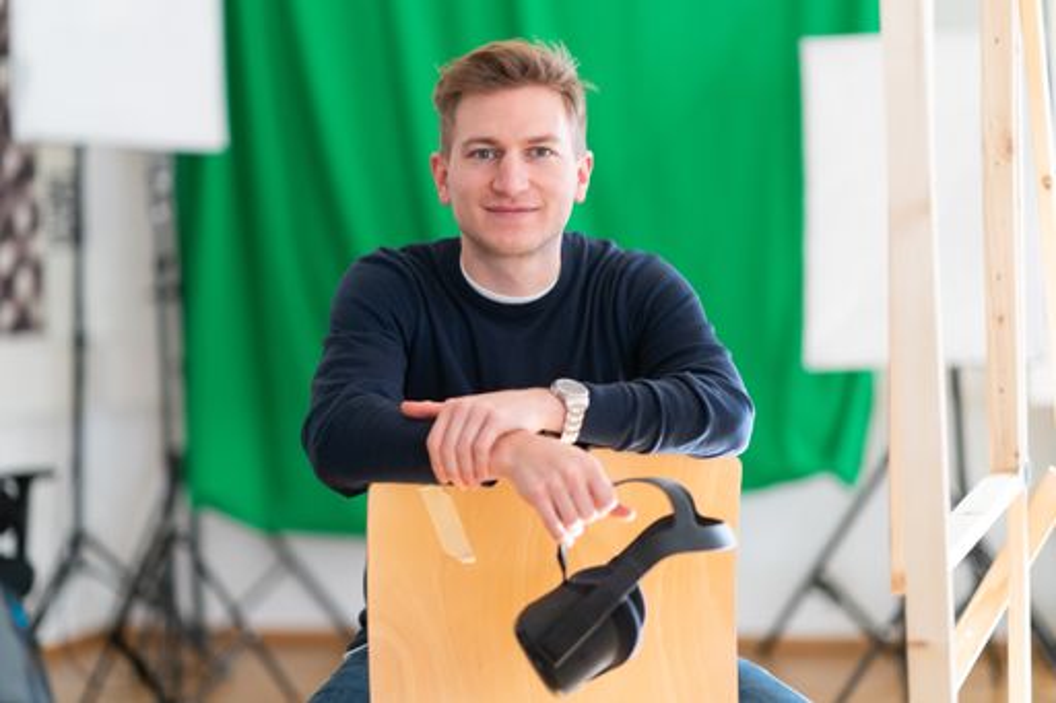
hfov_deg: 23.9
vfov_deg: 16.1
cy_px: 352
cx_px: 528
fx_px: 2492
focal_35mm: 85
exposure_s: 1/1000
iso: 1000
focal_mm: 85
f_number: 1.4
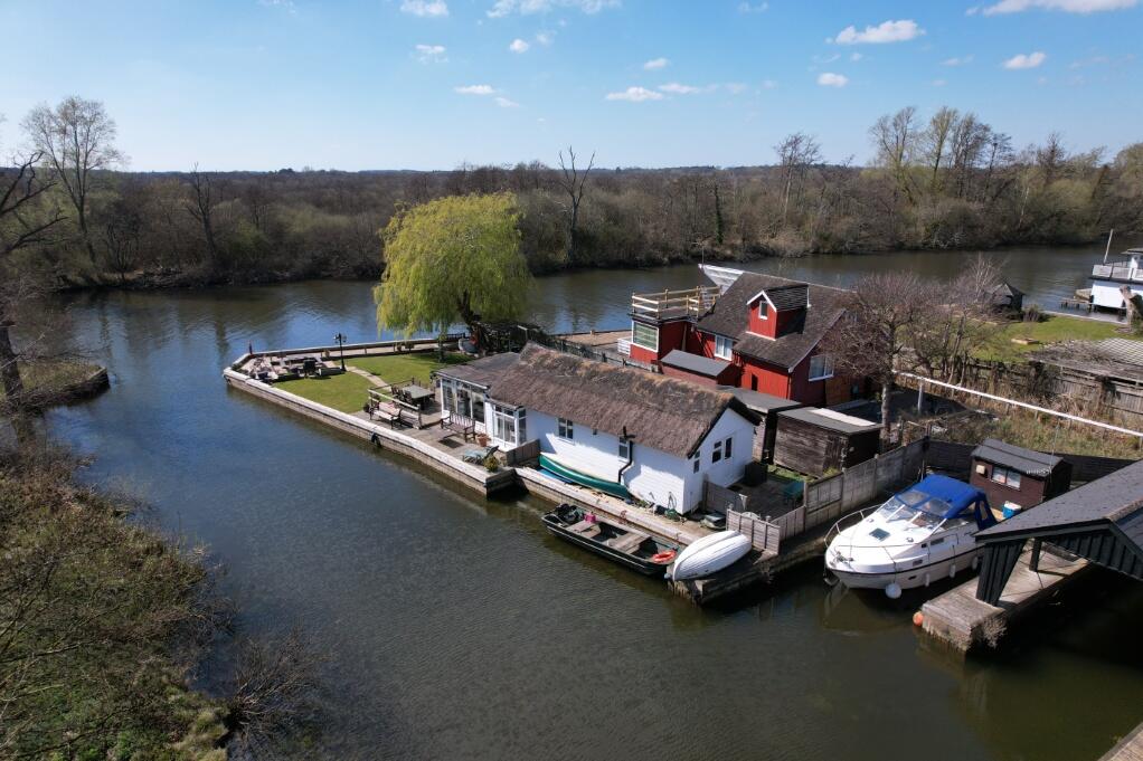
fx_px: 698
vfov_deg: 57.2
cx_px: 572
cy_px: 380
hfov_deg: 78.6
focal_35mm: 22
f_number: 2.8
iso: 100
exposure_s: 1/120
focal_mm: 8.38
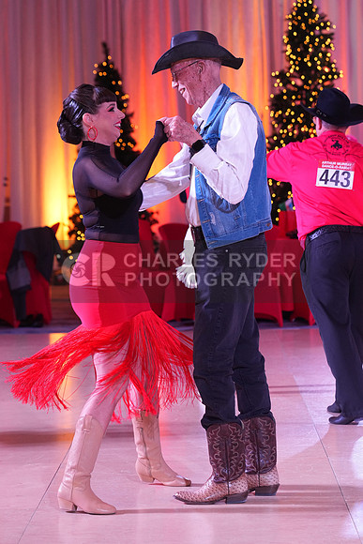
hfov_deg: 11.2
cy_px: 272
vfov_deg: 16.6
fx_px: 1859
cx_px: 182
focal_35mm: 123
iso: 2500
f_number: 5
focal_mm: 123
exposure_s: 1/200
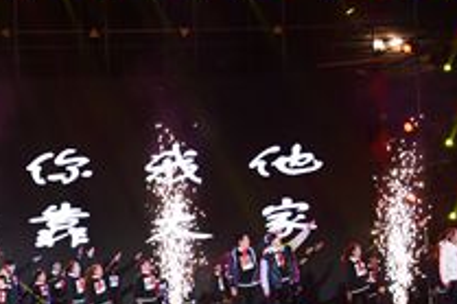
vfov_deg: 10.2
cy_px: 261
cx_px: -12
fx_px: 1700
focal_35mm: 134
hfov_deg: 15.0
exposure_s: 1/250
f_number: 4.8
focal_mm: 62
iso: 1600
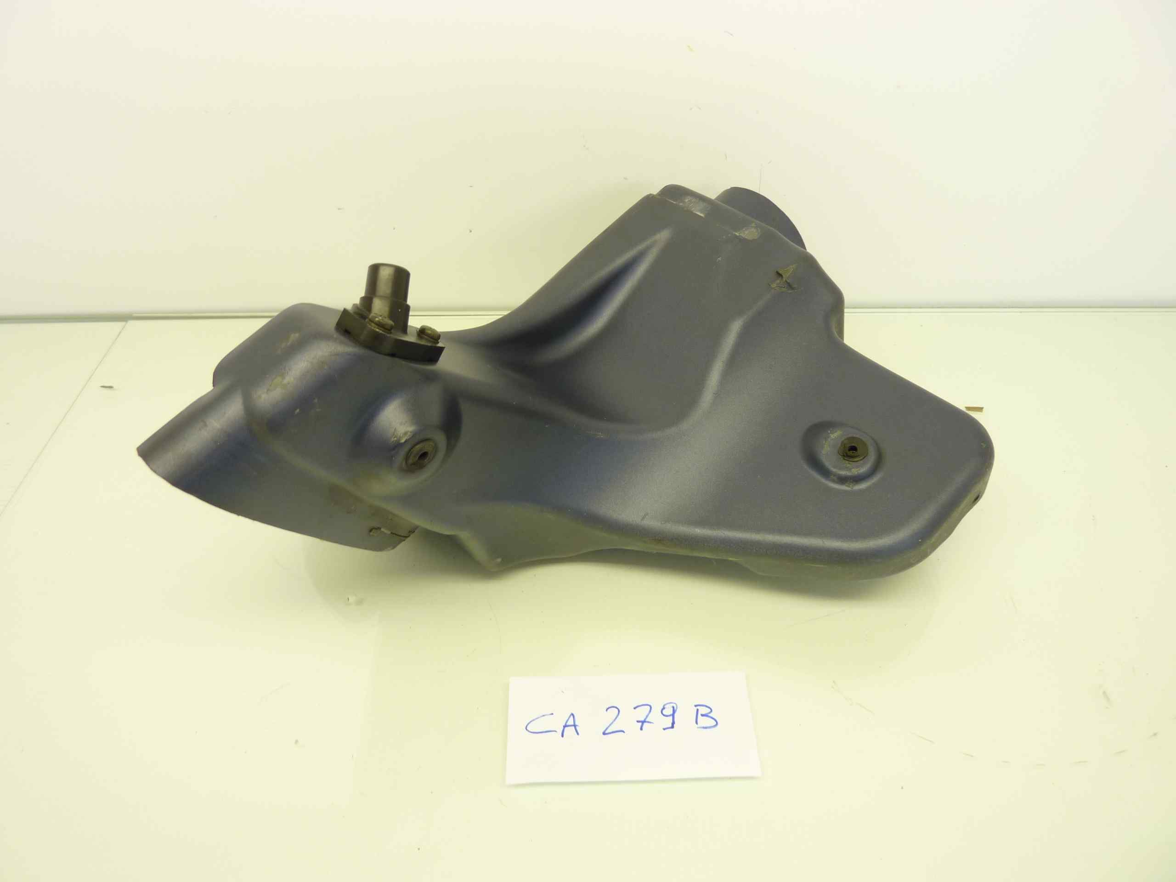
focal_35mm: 25
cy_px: 441
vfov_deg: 54.9
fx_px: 849
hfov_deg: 69.4
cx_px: 588
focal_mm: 4.1
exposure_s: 1/25
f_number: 3.3
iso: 80
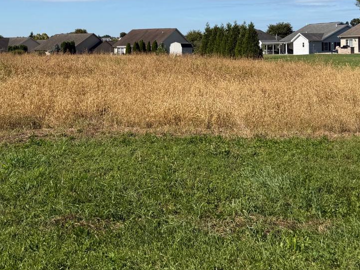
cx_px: 160
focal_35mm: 48
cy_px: 48
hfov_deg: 39.6
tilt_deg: +2.0
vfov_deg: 29.5
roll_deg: +0.0
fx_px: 499
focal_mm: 6.76
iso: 80
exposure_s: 1/5319
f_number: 1.78
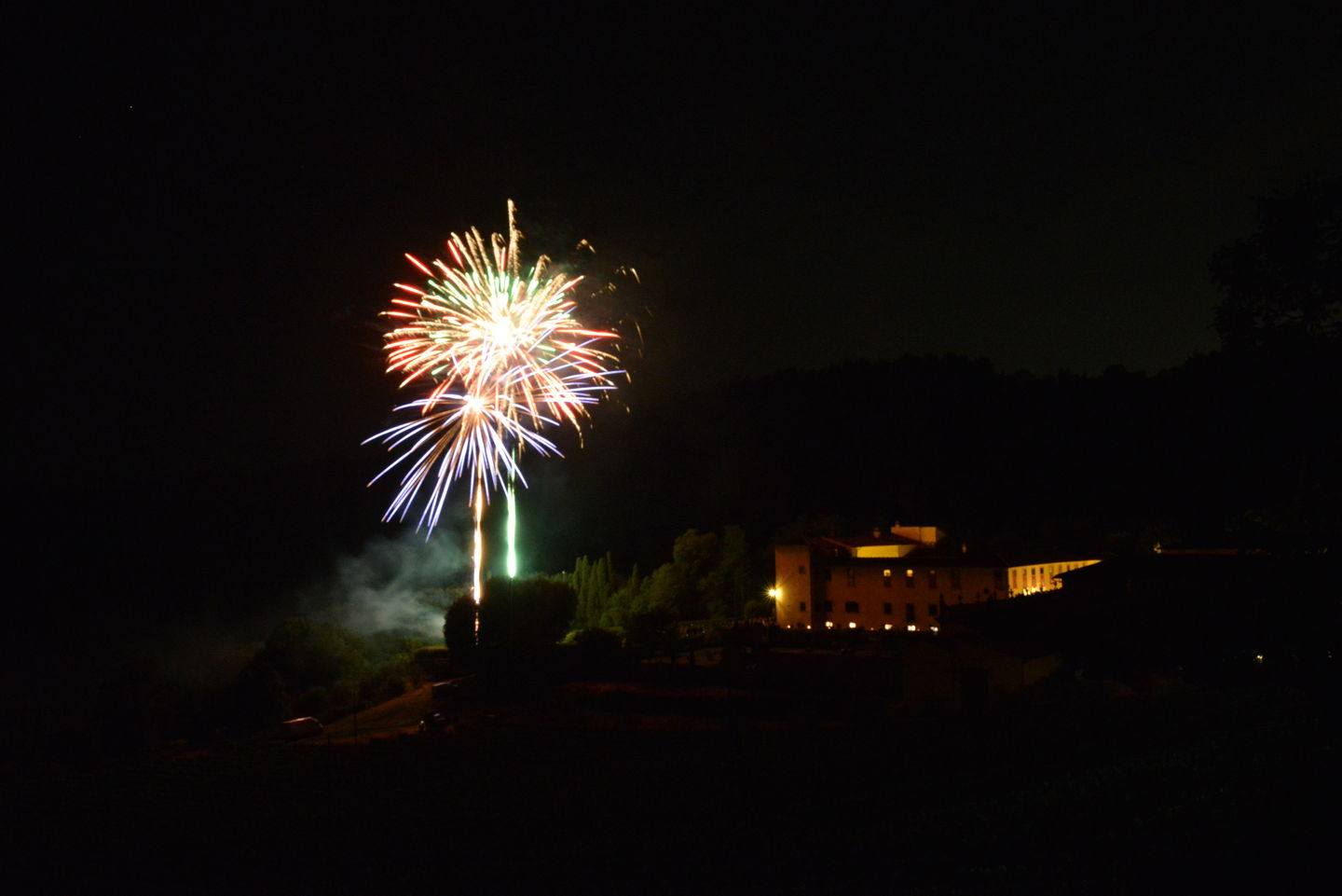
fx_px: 1305
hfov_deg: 54.4
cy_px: 448
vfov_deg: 37.9
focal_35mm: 35
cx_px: 671
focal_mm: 35
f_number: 18
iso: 4000
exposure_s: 2
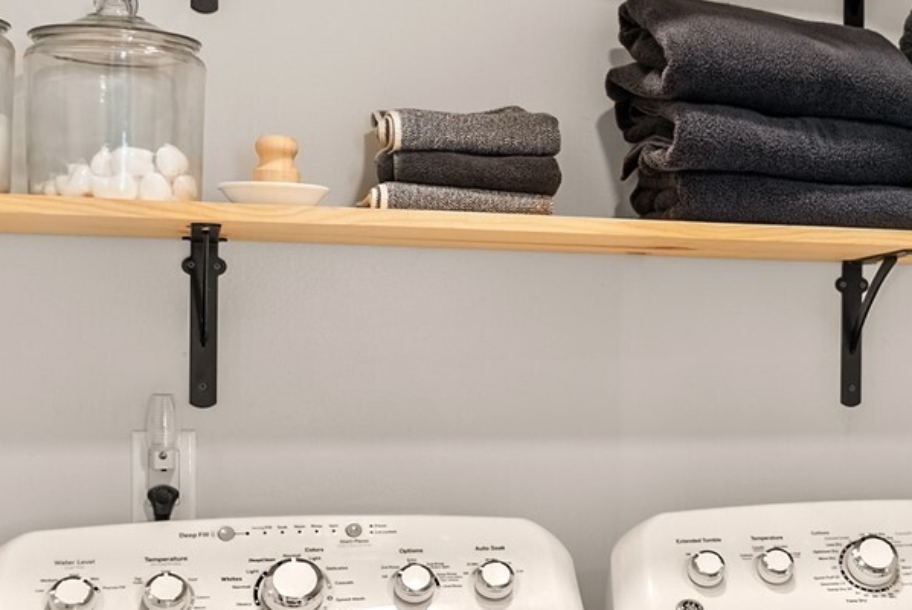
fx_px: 1724
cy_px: 386
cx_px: 1052
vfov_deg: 20.0
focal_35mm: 68
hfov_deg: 26.7
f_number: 2.8
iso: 200
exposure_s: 1/10
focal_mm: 24
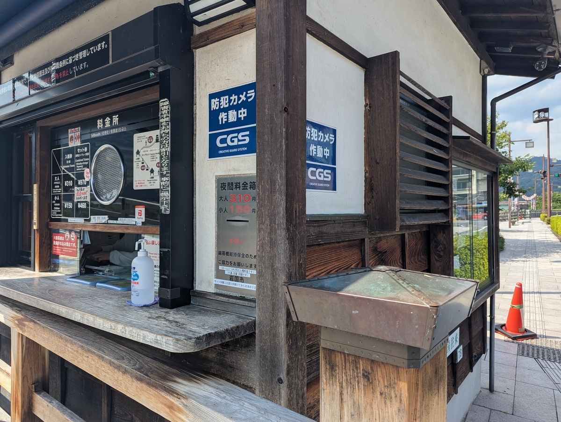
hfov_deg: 71.5
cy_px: 211
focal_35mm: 24
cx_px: 280
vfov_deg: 57.0
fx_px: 390
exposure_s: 1/1230
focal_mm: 6.81
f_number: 1.85
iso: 43
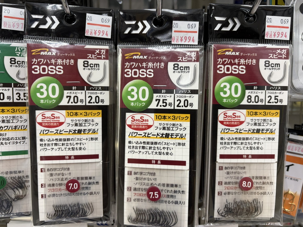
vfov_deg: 53.1
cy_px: 114
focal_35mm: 26
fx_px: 228
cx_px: 152
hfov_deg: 67.3
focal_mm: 5.96
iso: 160
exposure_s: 1/50
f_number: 1.6
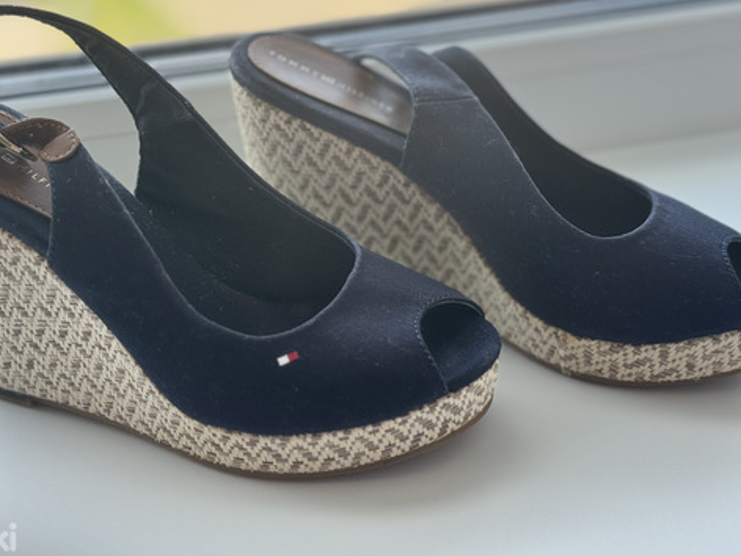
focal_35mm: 61
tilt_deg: -31.2
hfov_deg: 31.7
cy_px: 239
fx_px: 1306
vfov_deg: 24.0
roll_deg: +2.8
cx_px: 331
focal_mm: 6.76
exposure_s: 1/467
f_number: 1.78
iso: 64
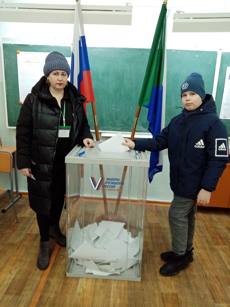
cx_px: 115
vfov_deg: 67.3
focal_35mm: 26
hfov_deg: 53.1
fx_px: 230
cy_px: 154
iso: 359
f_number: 1.8
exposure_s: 1/33.3
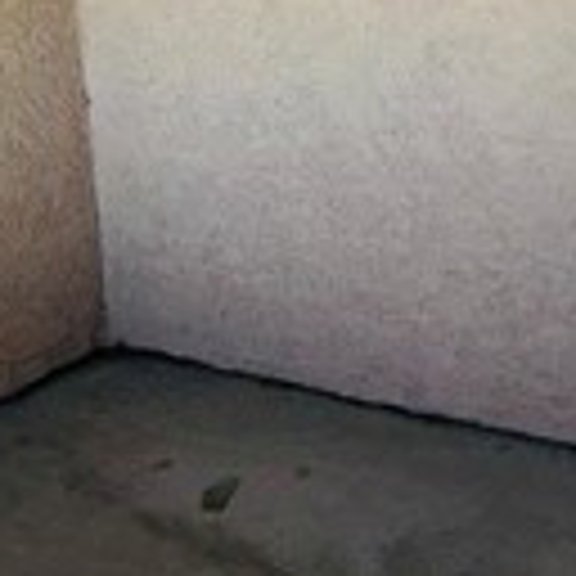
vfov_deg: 22.8
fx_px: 1393
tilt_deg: -8.8
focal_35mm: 74
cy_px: 58
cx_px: -50
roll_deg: +5.0
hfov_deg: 22.1
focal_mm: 2.22
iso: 32
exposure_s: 1/343
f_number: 2.2
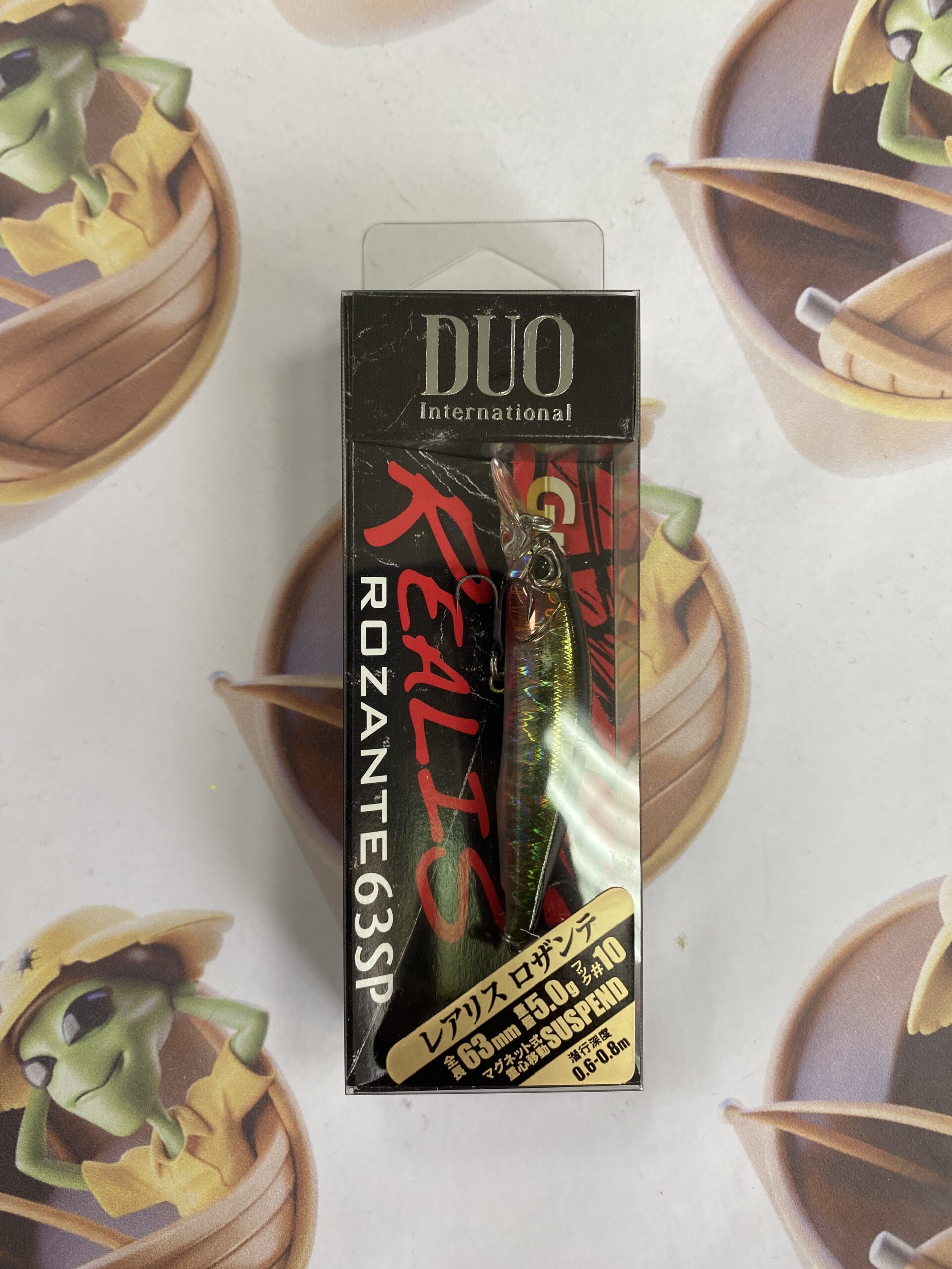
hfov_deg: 53.1
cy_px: 634
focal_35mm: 26
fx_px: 953
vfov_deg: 67.3
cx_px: 476
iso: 80
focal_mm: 4.25
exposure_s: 1/120
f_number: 1.8
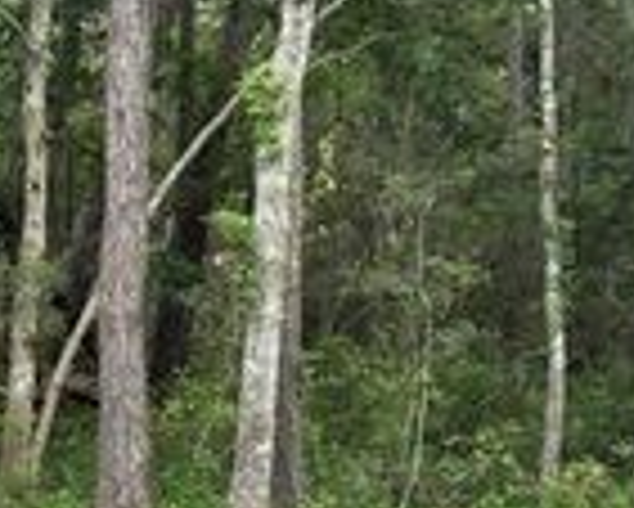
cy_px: 312
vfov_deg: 17.1
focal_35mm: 90
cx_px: -58
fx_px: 1690
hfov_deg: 20.3
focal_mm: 5.96
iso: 40
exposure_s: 1/192
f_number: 1.6
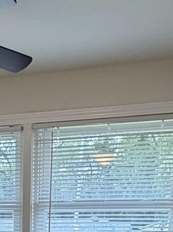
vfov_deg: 18.8
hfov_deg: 17.4
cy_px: 405
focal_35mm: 83
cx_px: 7
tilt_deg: -17.9
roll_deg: -0.5
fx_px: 554
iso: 200
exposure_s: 1/60
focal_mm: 2.22
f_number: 2.2
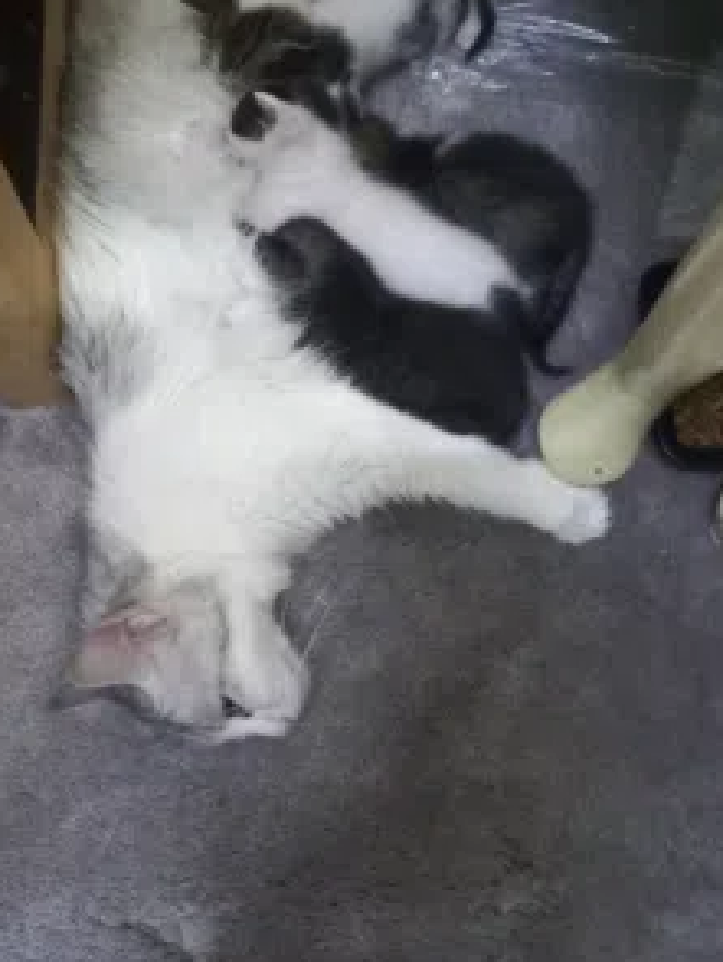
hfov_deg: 41.7
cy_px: 393
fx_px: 945
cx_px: 304
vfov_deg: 53.6
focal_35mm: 34
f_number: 1.8
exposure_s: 1/25
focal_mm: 4.6
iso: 1250
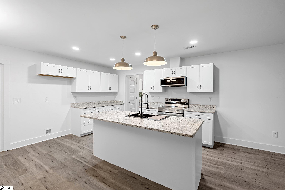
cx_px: 142
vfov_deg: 73.7
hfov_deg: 96.7
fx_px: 127
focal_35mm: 16
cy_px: 95
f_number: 9
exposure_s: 1/4
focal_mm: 16
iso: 250
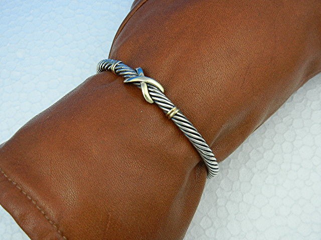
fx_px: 547
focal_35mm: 59
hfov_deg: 32.7
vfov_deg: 24.8
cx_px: 160
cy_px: 120
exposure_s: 1/22.1
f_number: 4
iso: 400
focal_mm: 10.6
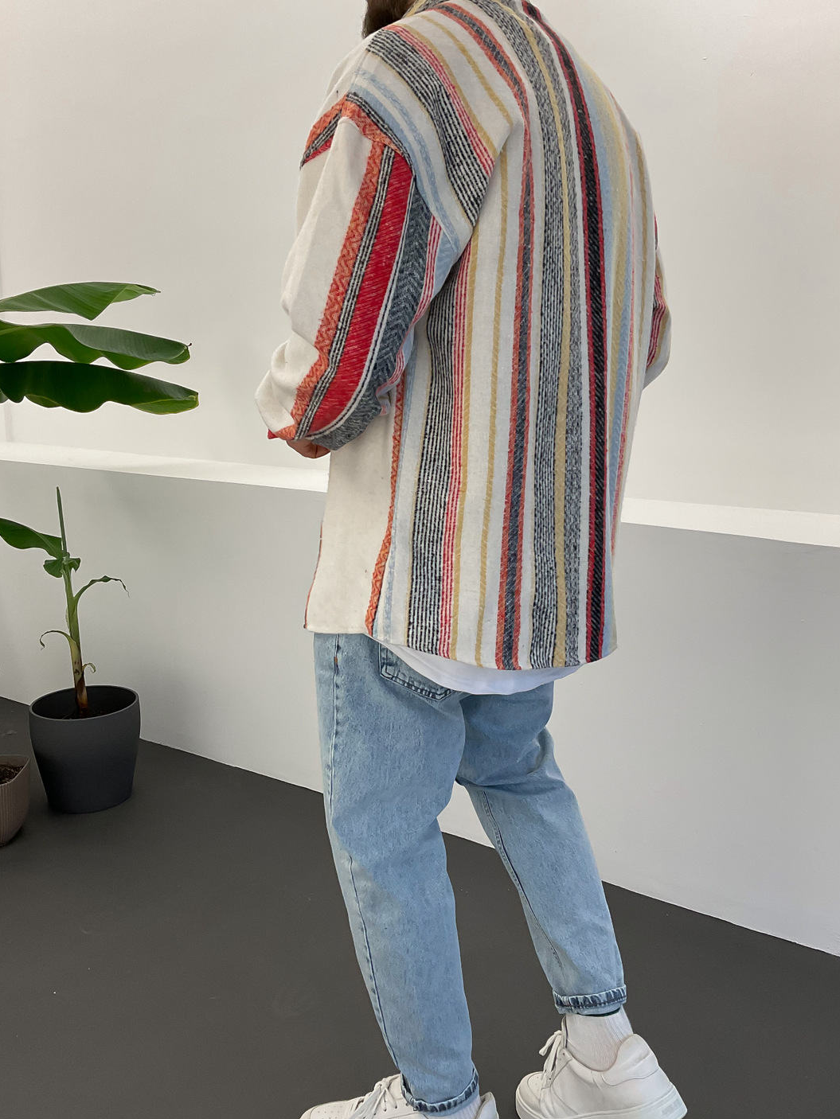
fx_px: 1067
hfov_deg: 43.0
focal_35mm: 33
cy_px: 548
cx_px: 432
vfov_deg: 55.3
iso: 50
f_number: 1.8
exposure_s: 1/100
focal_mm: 3
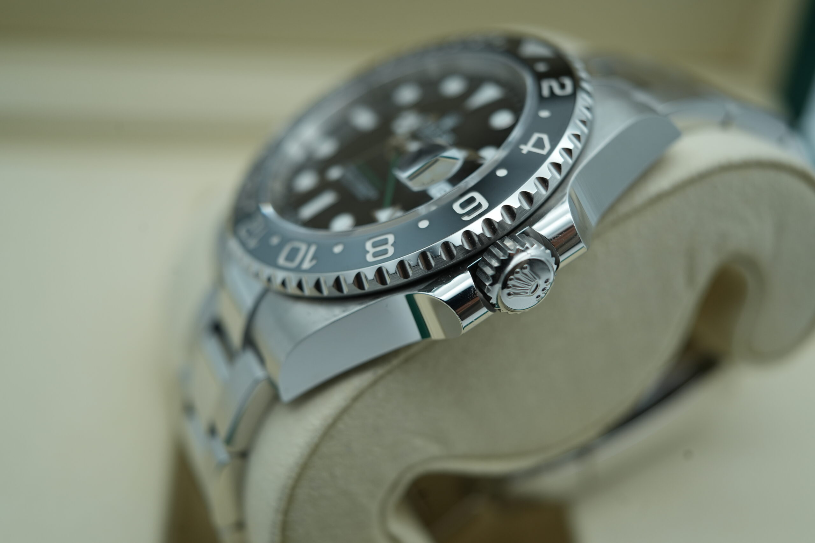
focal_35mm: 35
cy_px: 272
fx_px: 792
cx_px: 408
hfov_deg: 54.4
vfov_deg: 37.9
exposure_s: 1/250
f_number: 5
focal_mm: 35
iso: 400
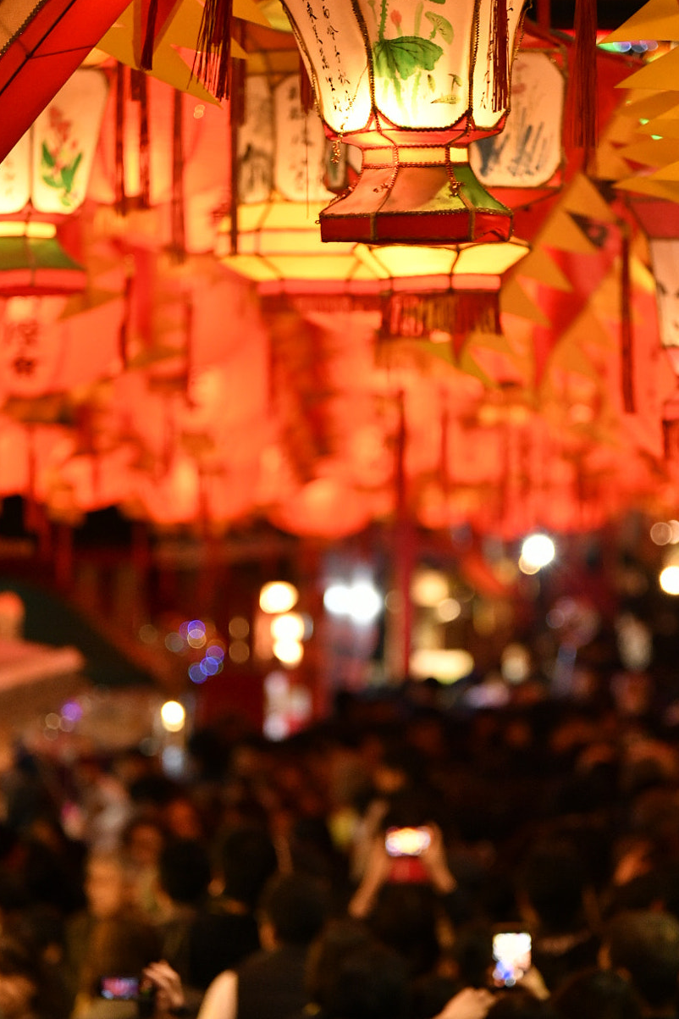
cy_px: 572
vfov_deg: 8.4
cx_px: 367
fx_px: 6959
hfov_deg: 5.6
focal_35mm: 246
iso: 4500
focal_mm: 185
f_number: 5.3
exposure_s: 1/200
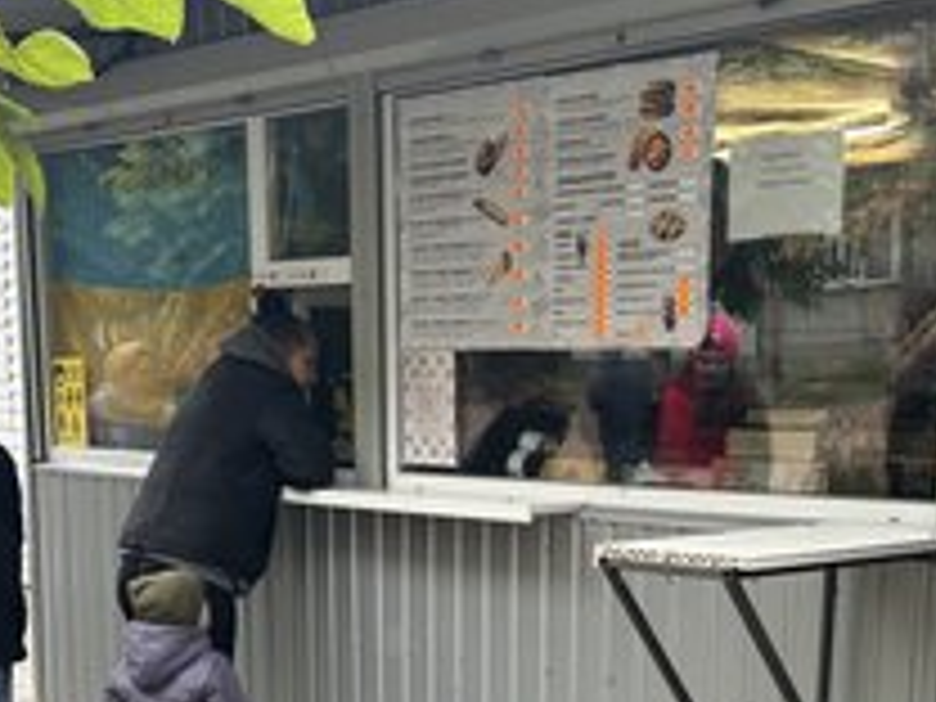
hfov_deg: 38.2
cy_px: 504
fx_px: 1352
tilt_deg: -10.2
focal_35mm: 50
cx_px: 472
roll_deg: -0.2
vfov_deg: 28.8
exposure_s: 1/121
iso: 40
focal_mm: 5.7
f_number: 1.5
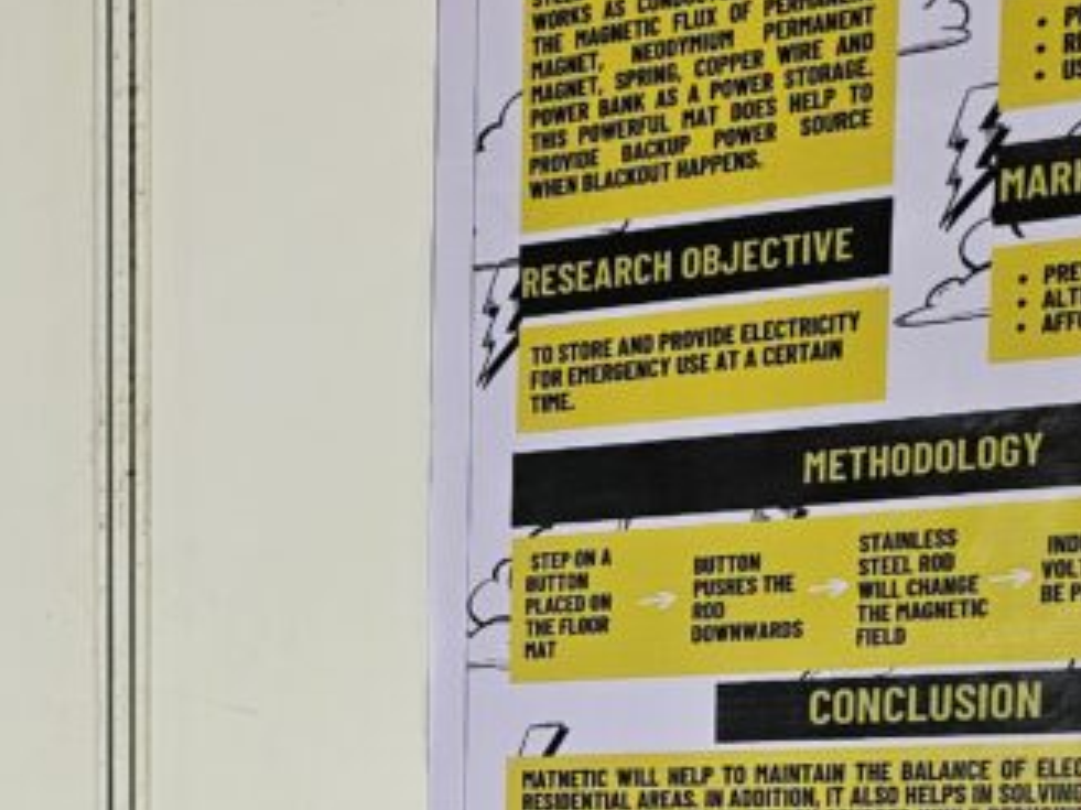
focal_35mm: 72
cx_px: 205
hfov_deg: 26.5
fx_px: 2248
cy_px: 1091
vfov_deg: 18.8
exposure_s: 1/200
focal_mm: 6.3
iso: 500
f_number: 1.7
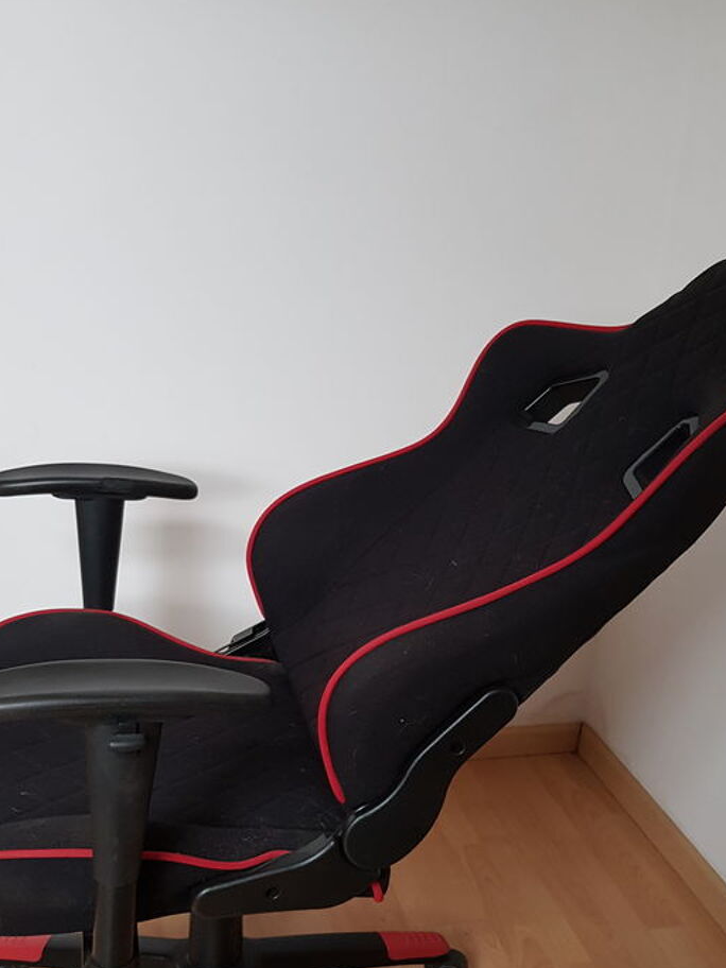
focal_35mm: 38
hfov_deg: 37.7
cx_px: 344
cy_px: 585
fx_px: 1063
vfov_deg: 48.7
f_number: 1.7
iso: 160
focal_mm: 4.2
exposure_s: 1/40
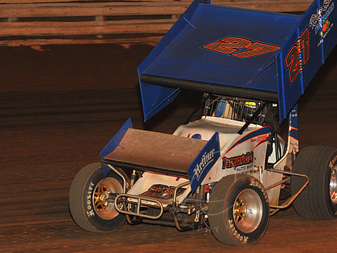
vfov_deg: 11.1
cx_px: 210
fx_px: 1305
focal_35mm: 134
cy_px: 108
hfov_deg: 14.7
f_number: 7.1
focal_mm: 100
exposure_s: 1/320
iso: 1000
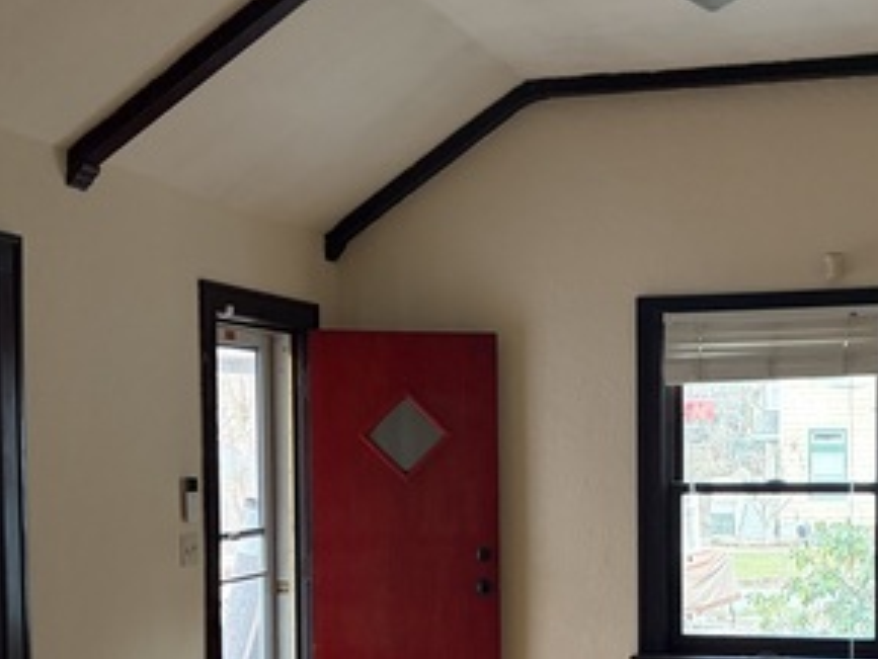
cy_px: 504
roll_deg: +1.0
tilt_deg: -3.0
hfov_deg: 31.9
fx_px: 1522
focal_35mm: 60
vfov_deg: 24.1
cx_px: 591
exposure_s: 1/60
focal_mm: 5.96
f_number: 1.6
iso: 250
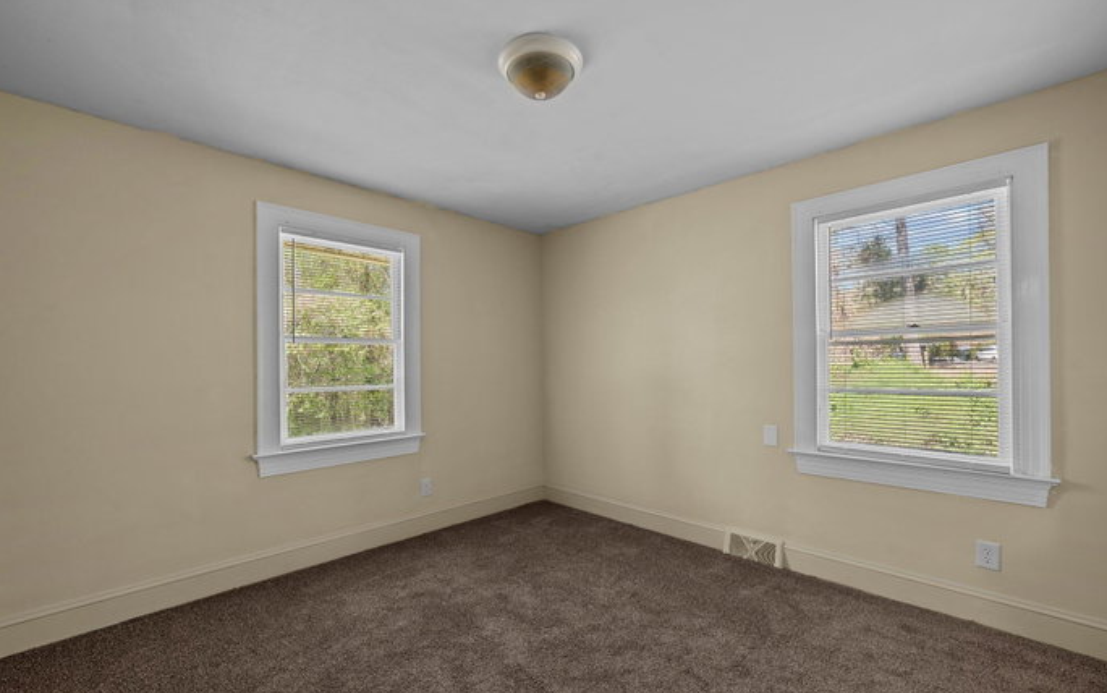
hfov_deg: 101.4
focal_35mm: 15
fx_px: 453
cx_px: 554
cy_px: 366
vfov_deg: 74.8
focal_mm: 14
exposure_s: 1.3
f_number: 8
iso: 100
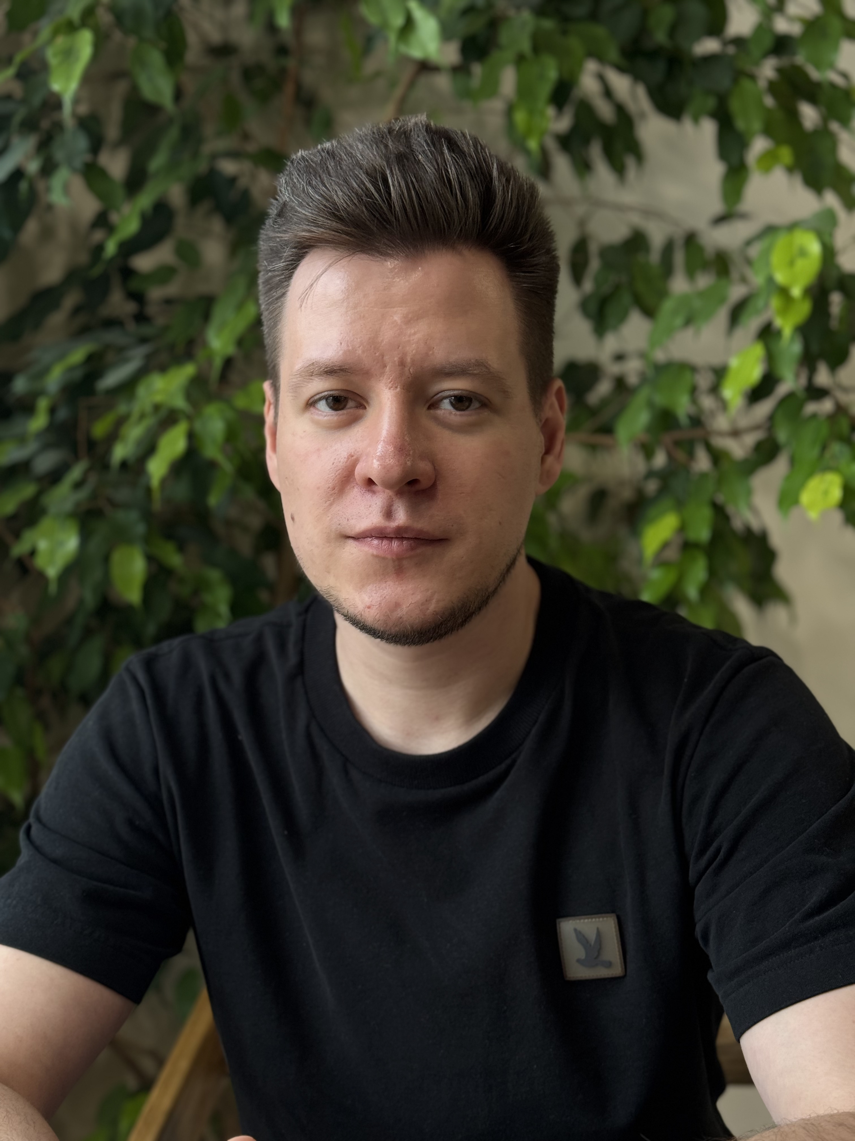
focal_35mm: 48
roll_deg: +0.6
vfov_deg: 39.7
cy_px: 570
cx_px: 428
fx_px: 1581
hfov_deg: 30.3
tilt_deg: +2.3
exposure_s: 1/100
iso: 80
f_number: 1.78
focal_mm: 6.76
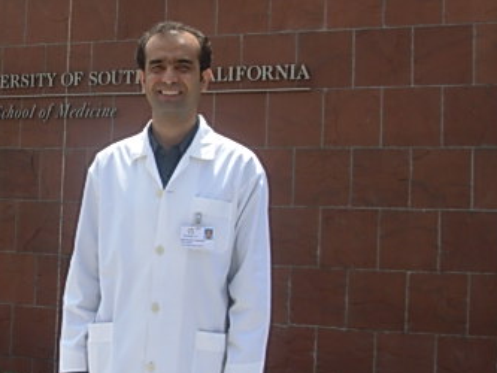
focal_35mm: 73
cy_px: 167
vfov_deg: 20.2
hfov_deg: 26.2
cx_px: 104
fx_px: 1048
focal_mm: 6.3
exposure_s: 1/745
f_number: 2.9
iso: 50
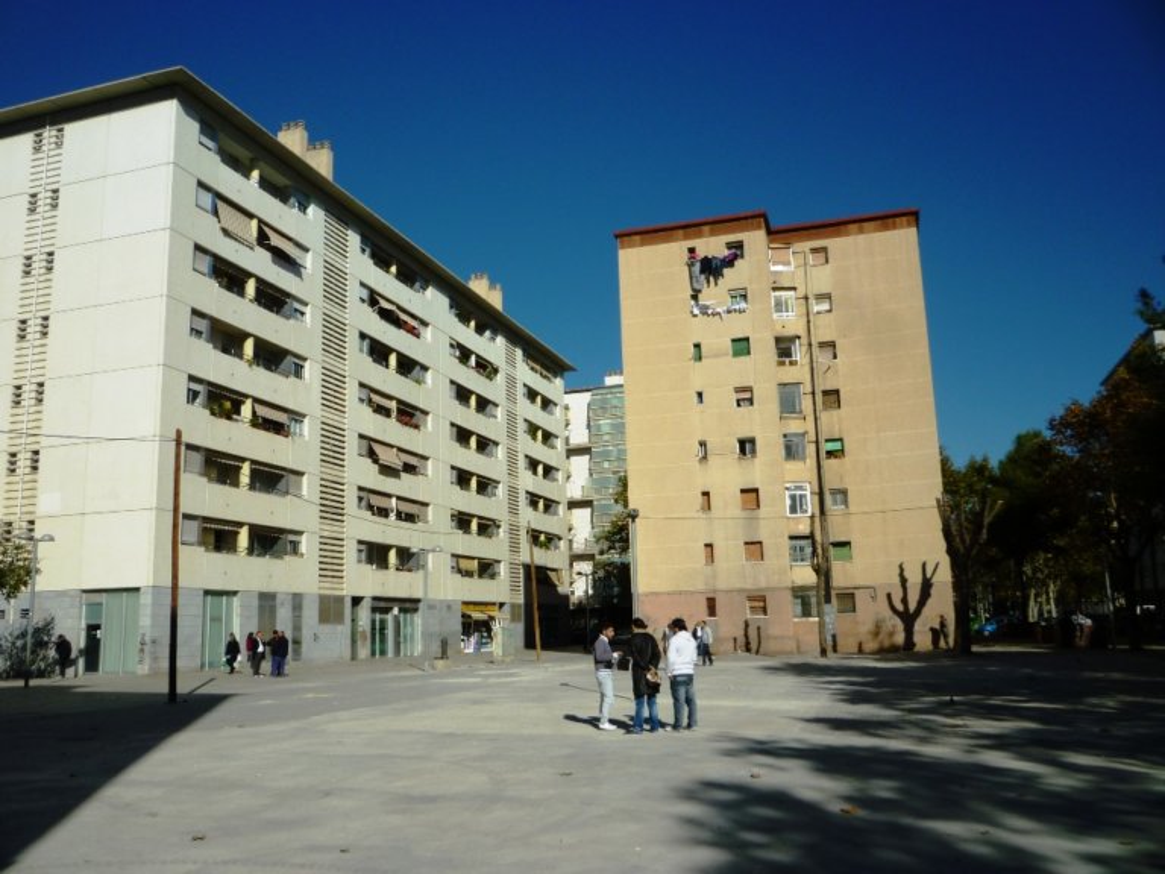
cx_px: 582
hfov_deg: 61.7
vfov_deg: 48.2
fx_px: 976
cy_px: 437
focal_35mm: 29
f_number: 6.3
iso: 80
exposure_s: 1/640
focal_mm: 5.2
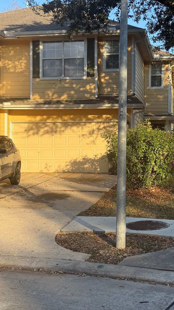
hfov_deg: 22.6
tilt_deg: +1.4
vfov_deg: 39.2
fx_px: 435
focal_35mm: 53
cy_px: 154
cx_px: 113
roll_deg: -1.5
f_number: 1.78
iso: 80
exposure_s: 1/1642
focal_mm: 6.76
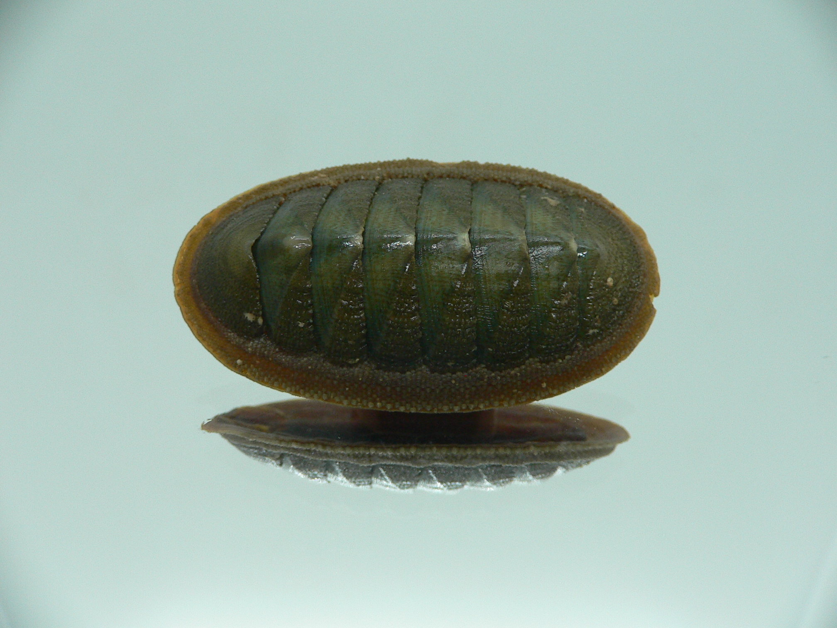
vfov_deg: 40.7
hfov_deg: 52.6
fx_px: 846
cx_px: 418
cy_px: 314
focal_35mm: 35
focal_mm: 4.6
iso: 150
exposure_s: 1/60
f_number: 2.8
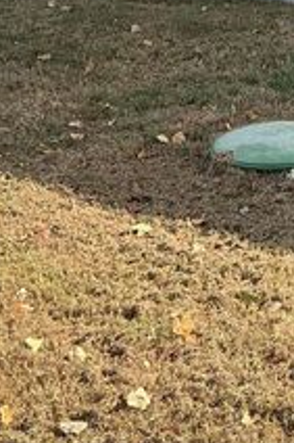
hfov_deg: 13.7
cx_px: 402
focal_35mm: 95
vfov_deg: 19.7
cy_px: -139
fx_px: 1166
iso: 25
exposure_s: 1/599
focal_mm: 3
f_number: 1.8
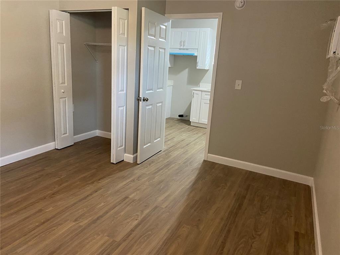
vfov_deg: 53.1
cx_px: 170
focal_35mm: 26
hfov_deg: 67.3
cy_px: 128
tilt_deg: -11.8
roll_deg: -4.3
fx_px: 255
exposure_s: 1/40
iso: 400
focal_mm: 4.25
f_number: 1.8
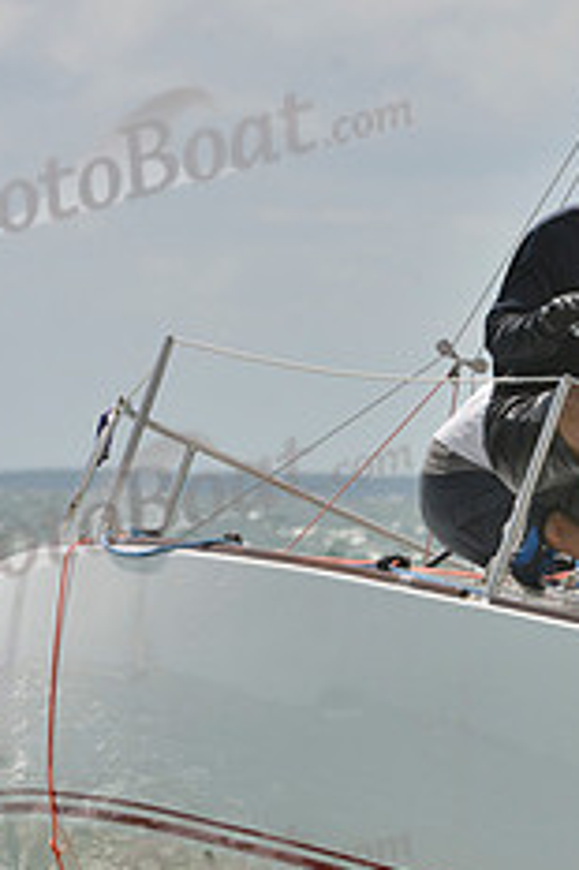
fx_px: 13239
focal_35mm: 548
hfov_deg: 2.5
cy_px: 652
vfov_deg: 3.8
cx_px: 609
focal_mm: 220
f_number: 9
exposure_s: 1/1000
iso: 280
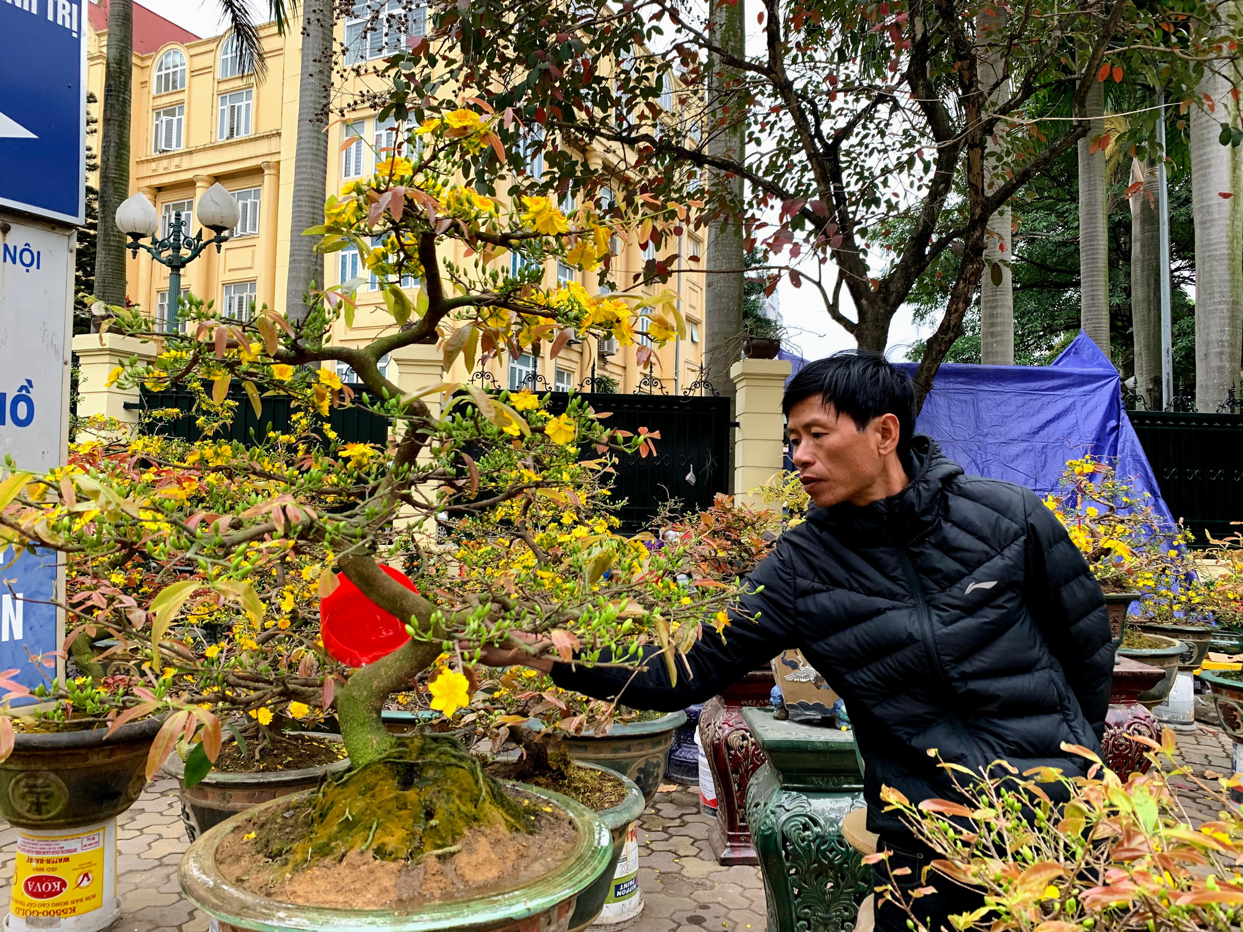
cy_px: 466
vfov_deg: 53.1
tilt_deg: +2.1
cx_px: 622
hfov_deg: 67.3
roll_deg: -1.3
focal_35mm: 26
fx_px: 934
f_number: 1.8
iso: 64
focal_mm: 4.25
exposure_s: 1/121
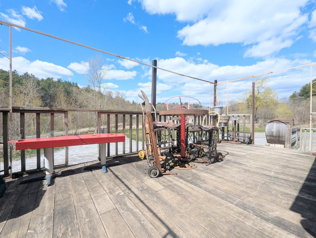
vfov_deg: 90.1
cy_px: 119
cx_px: 158
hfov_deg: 106.1
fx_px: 119
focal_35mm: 13
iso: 47
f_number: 2.2
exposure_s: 1/1773
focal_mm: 1.95
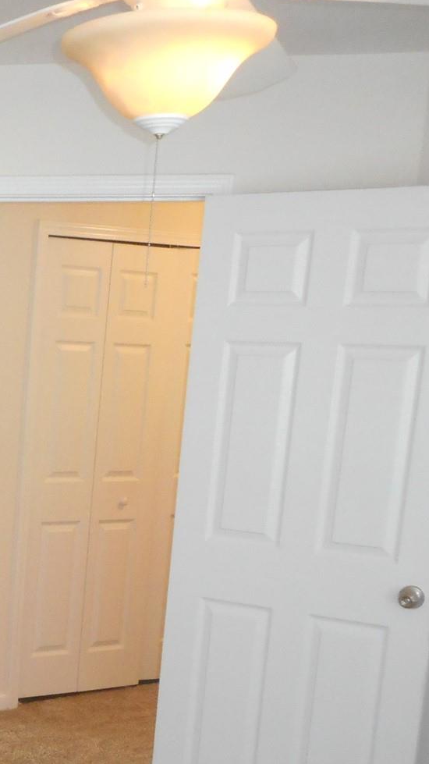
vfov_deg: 35.9
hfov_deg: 18.6
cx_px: -213
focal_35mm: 57
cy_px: 566
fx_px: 1154
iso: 400
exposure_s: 1/25
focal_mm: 4.5
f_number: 3.7
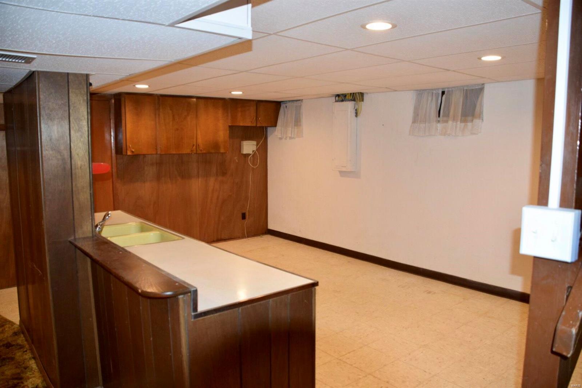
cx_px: 291
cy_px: 194
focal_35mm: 27
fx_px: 436
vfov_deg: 47.9
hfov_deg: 67.4
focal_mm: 18
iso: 800
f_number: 4
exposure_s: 1/60
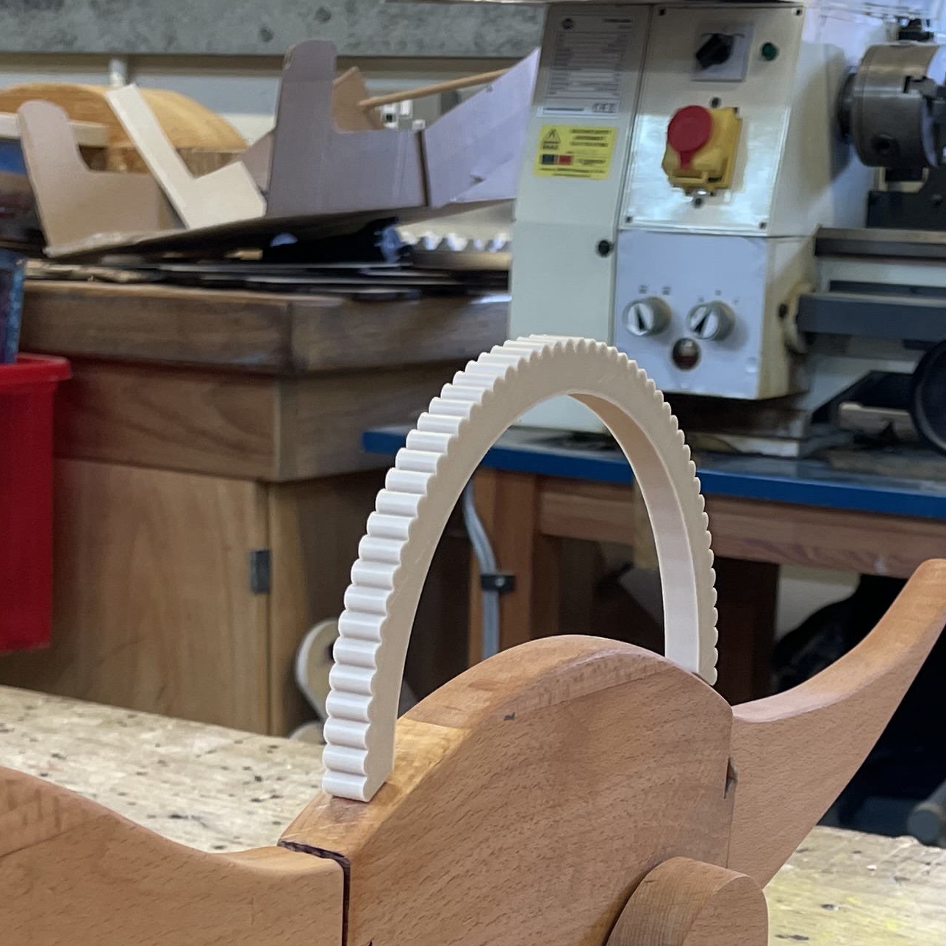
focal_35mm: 72
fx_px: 2226
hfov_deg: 23.9
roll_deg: -1.5
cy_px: 919
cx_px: 573
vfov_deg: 23.1
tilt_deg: -19.0
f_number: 1.6
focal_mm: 4.2
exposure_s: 1/100
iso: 80
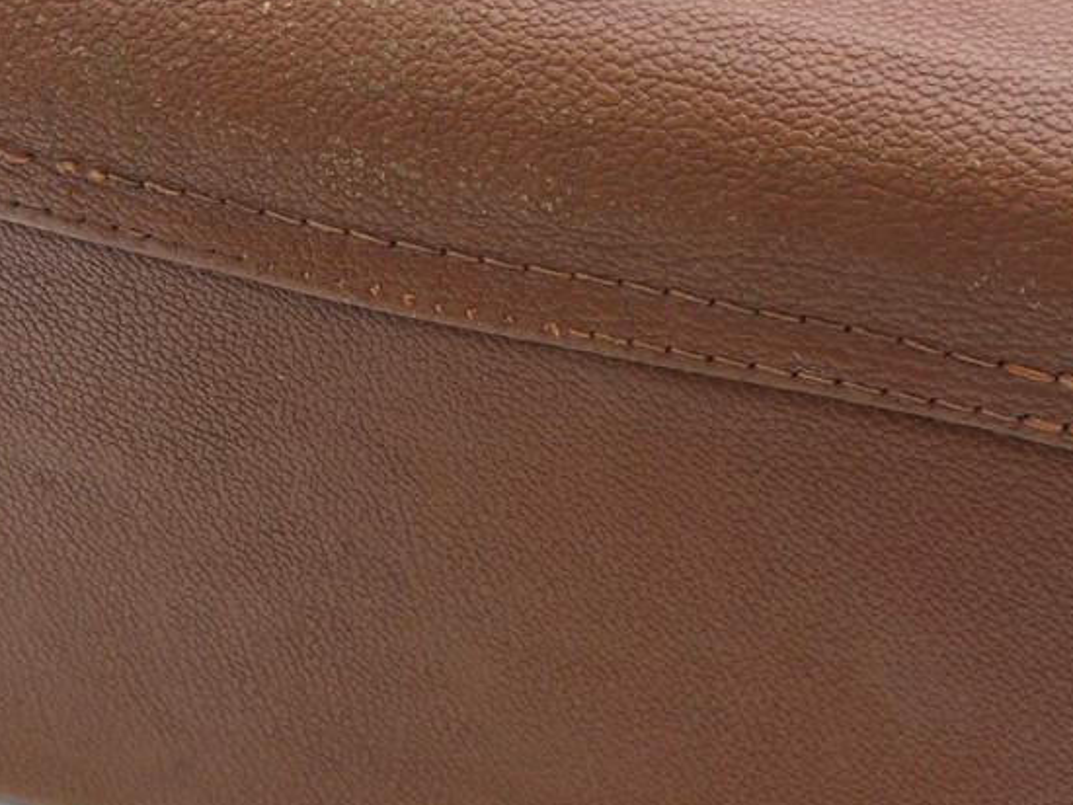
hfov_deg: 20.4
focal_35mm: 96
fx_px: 2977
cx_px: 587
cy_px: 230
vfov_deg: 15.4
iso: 400
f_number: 10
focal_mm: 22
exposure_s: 1/5
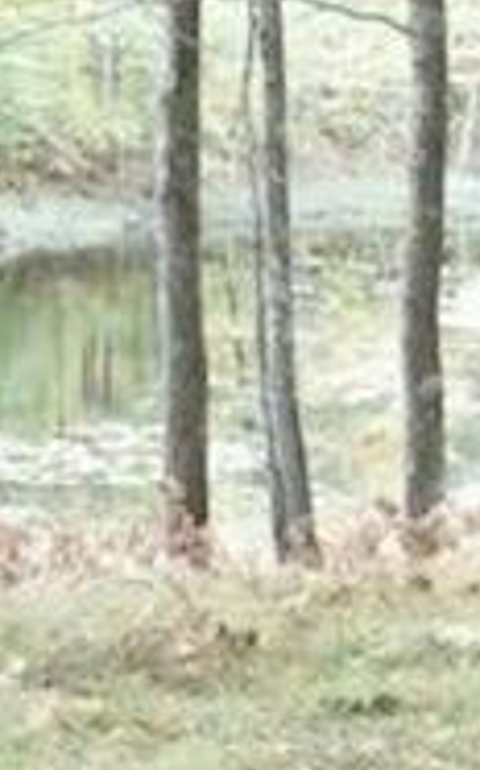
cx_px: -62
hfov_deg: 12.2
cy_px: 414
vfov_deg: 19.8
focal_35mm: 105
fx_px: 2201
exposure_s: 1/500
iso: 2500
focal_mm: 32
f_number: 4.5
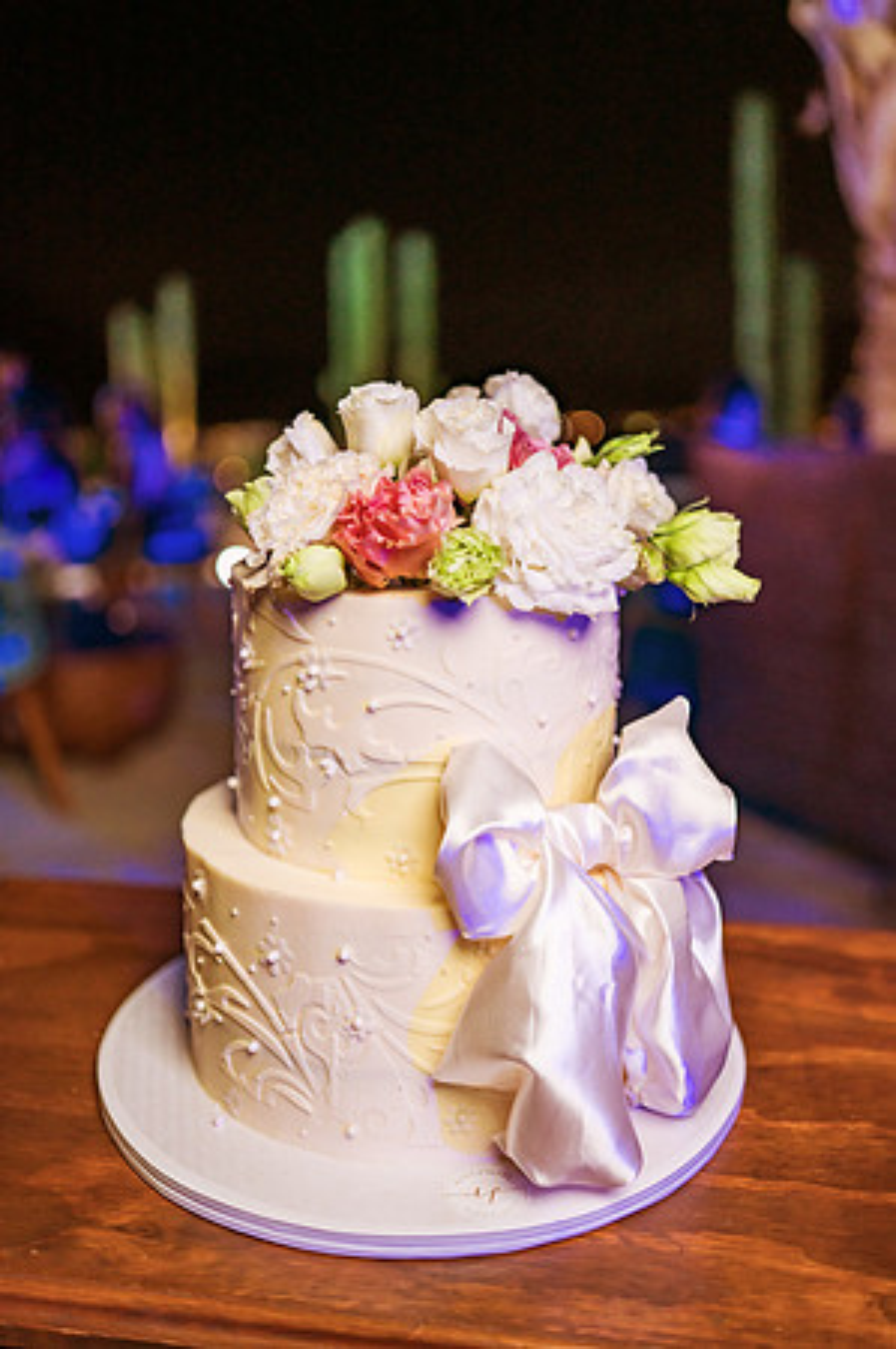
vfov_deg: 54.5
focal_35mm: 35
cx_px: 448
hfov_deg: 37.8
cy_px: 674
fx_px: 1310
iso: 800
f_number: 1.8
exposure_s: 1/60
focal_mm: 35
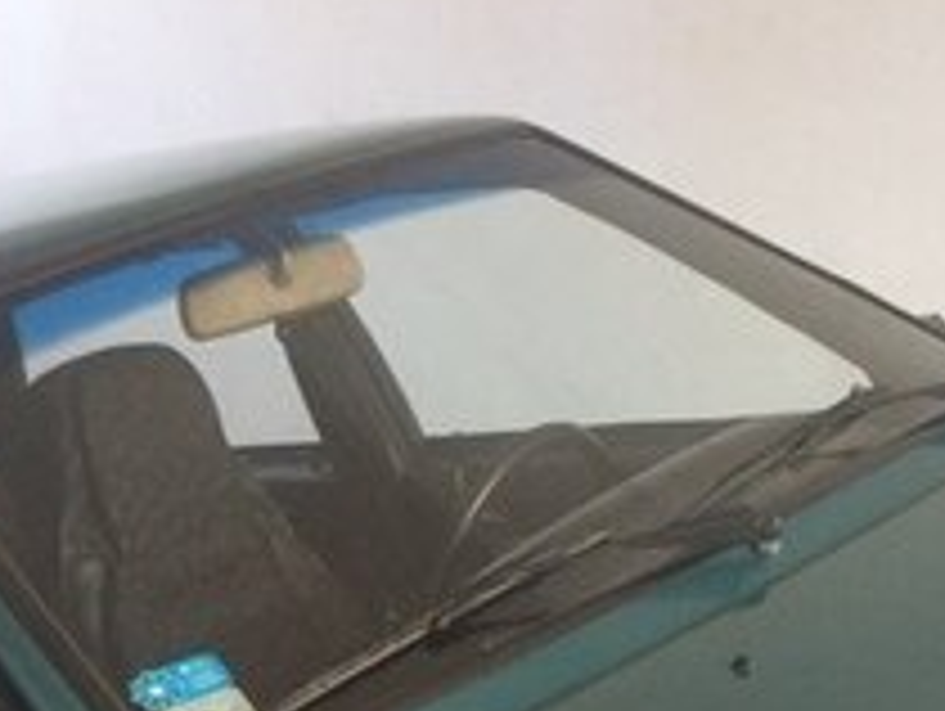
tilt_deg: -24.2
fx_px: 2487
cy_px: 1055
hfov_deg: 21.5
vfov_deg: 15.1
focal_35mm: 91
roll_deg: +14.6
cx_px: 486
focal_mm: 4.15
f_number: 2.2
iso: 160
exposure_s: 1/33
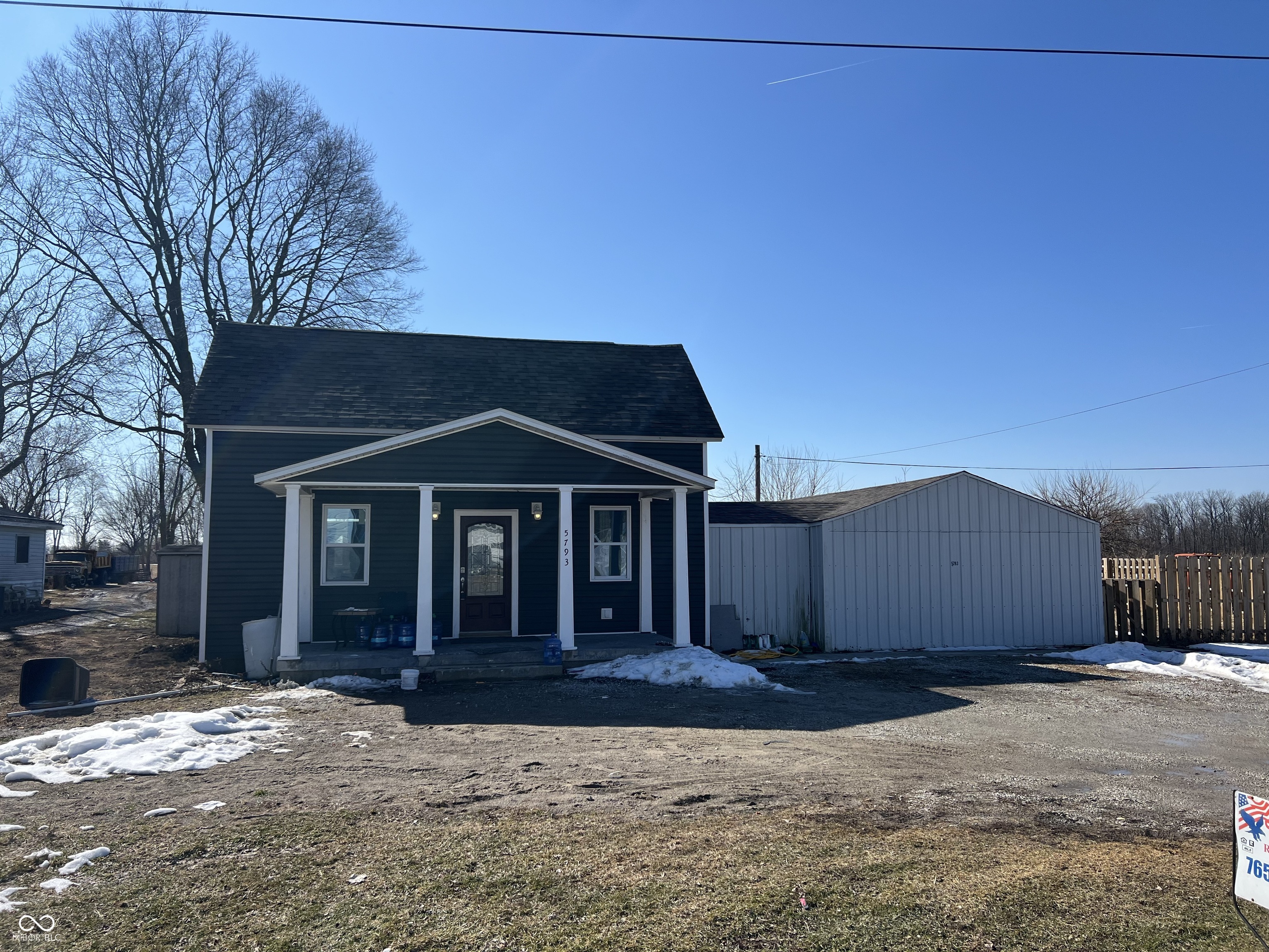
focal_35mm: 26
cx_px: 634
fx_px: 953
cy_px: 476
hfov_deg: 67.3
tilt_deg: +4.6
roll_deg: +0.1
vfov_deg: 53.1
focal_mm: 5.7
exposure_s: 1/5319
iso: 50
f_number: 1.5
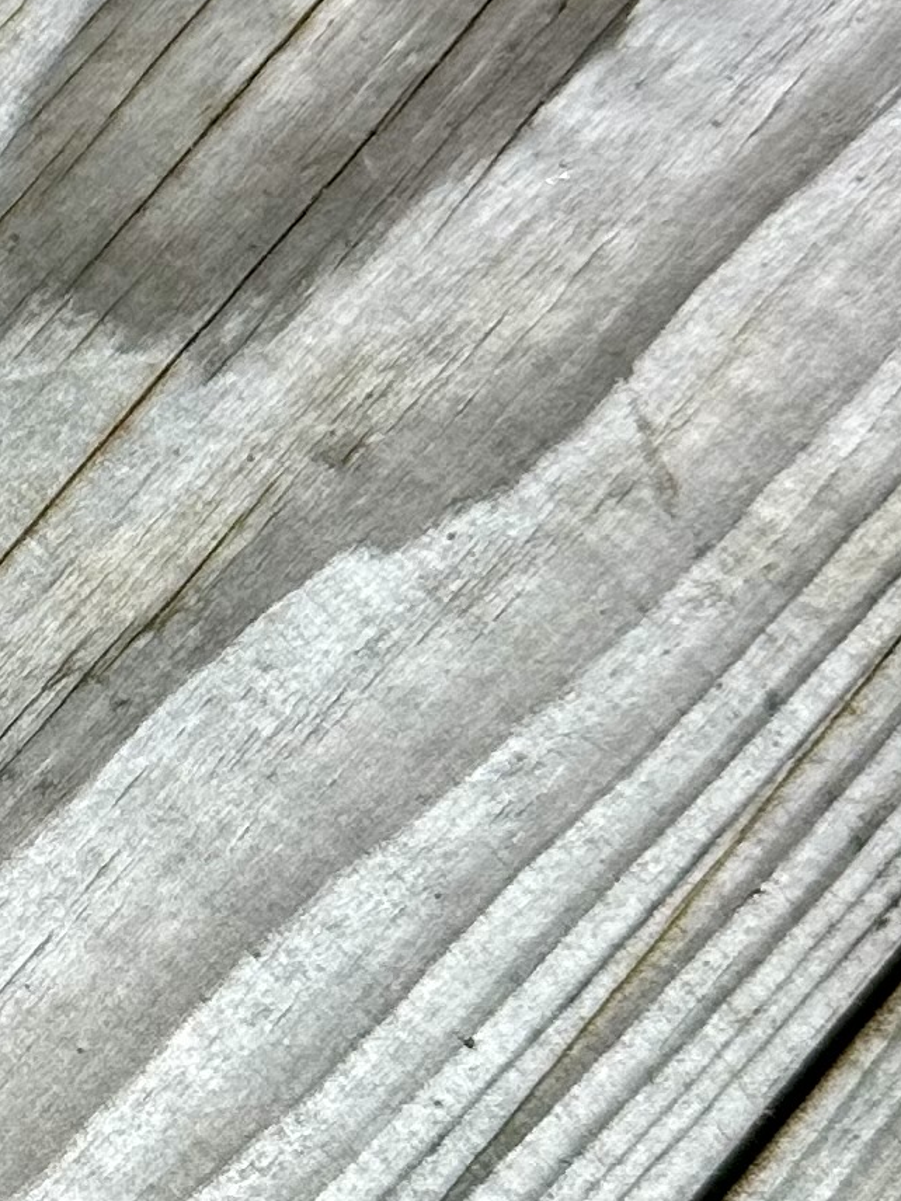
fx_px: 3922
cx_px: -1204
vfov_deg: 17.4
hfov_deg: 11.2
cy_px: 535
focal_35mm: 113
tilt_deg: -78.6
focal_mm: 6.86
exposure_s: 1/100
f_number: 1.78
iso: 160
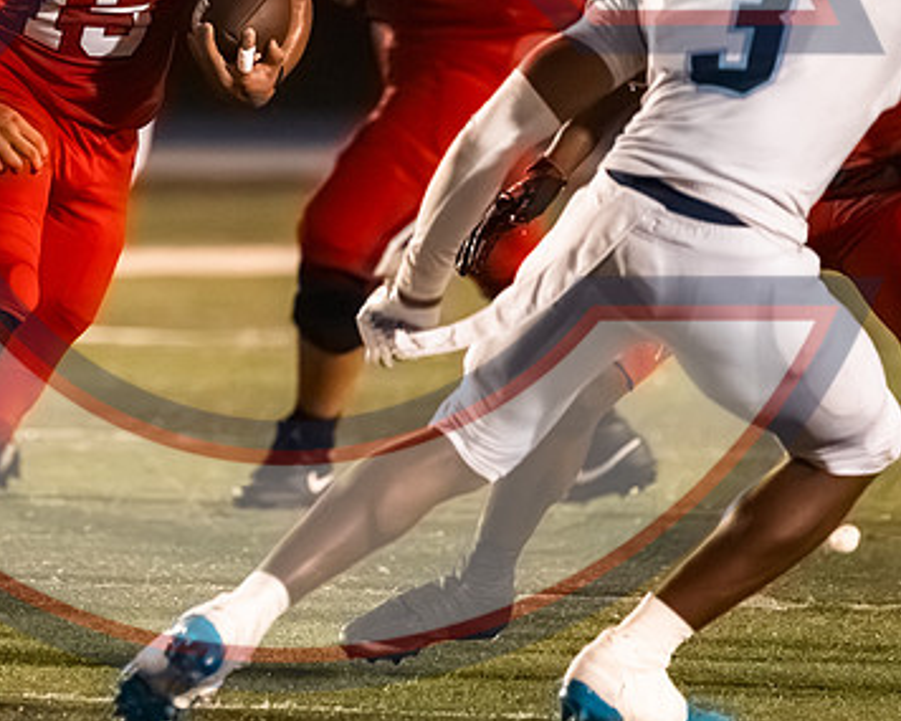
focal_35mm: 1070
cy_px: 99
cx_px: -296
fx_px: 28541
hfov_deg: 1.8
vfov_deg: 1.4
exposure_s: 1/1600
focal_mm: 400
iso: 25600
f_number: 4.5
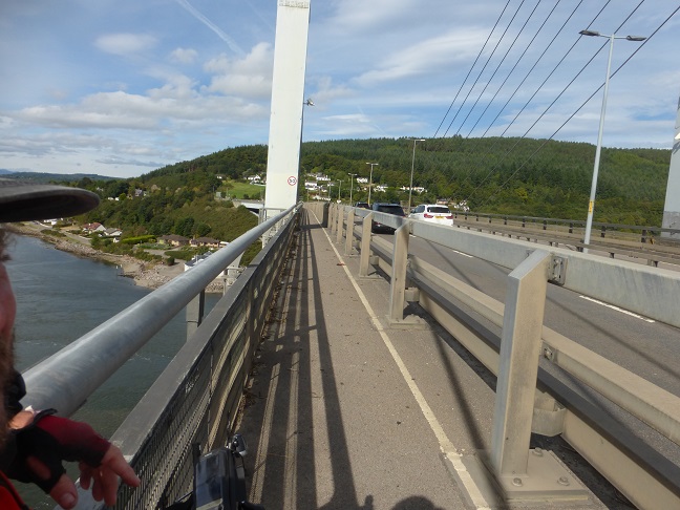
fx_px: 471
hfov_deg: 71.6
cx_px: 340
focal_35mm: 24
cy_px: 255
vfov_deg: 56.8
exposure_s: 1/1000
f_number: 4
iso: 100
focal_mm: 4.3
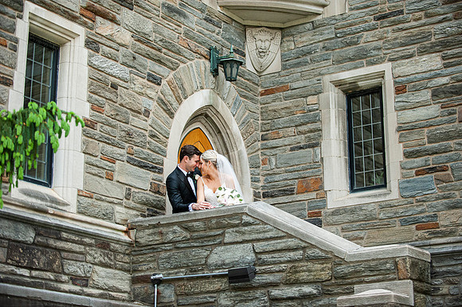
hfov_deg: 28.9
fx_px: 898
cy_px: 154
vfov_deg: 19.4
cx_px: 231
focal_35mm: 70
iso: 1600
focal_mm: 70
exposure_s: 1/4000
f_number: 2.8
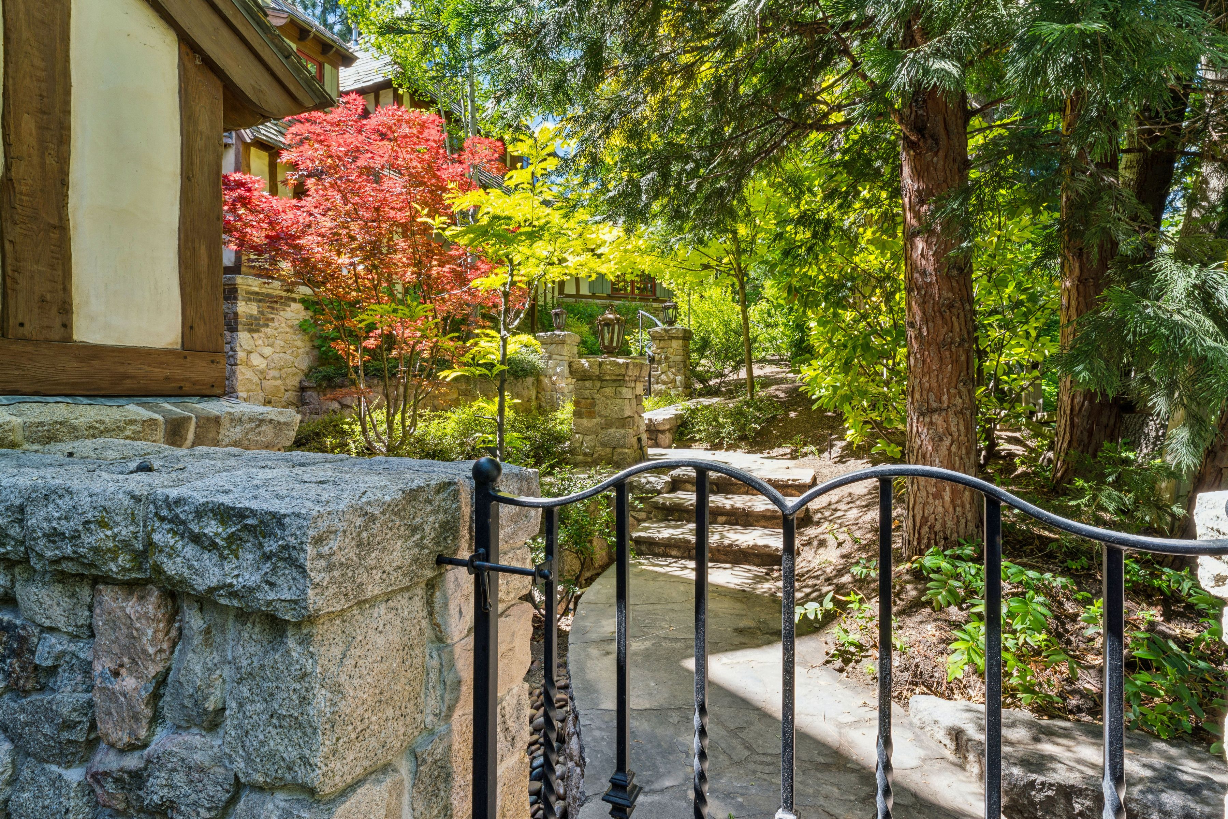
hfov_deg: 89.4
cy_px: 410
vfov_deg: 66.8
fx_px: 621
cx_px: 614
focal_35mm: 18
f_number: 22
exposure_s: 1/4
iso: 100
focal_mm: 18.2
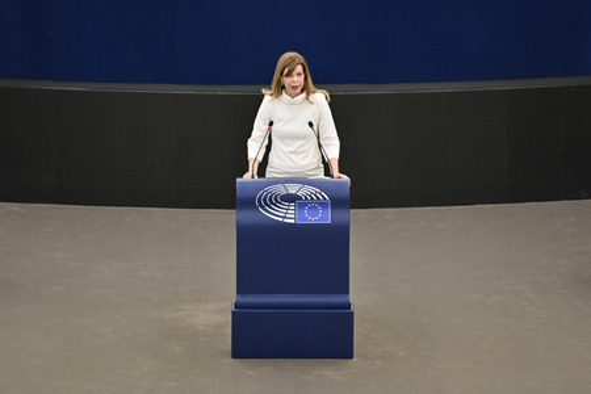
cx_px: 296
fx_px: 3283
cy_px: 197
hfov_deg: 10.3
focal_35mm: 200
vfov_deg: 6.9
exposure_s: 1/320
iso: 1000
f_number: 2.8
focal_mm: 200
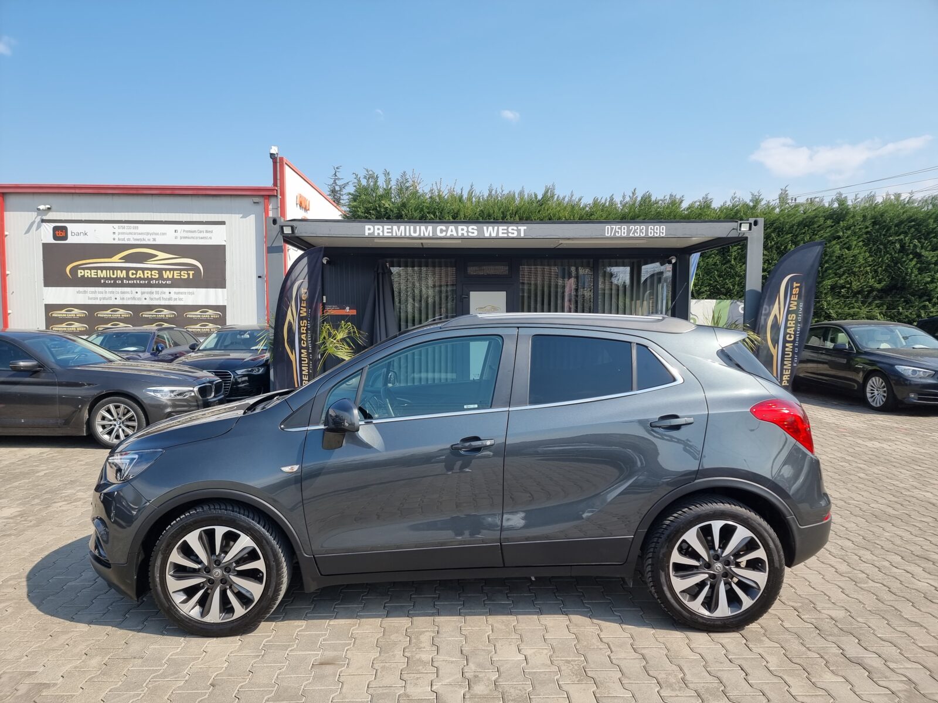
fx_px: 650
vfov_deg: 56.8
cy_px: 352
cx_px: 469
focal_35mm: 24
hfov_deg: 71.6
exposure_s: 1/646
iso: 50
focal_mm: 6.7
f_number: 1.8
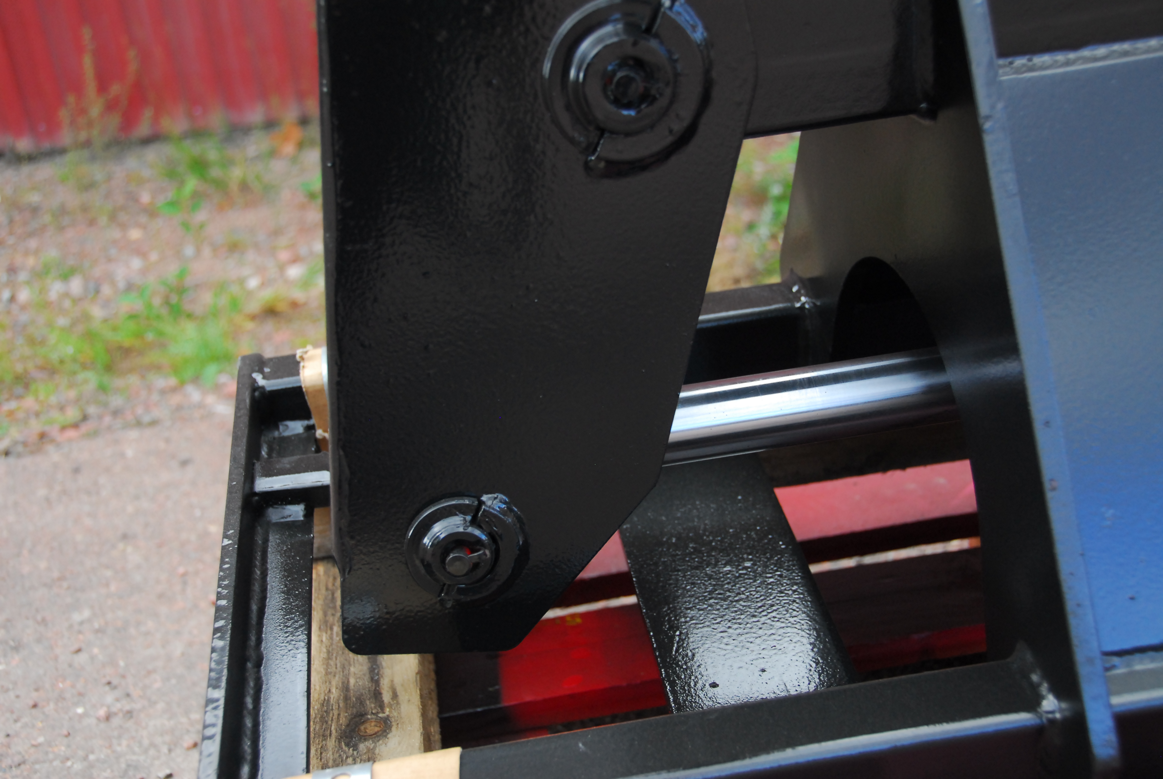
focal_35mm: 48
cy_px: 390
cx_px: 582
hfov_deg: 41.1
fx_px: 1553
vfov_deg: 28.2
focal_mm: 32
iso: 500
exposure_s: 1/320
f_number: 4
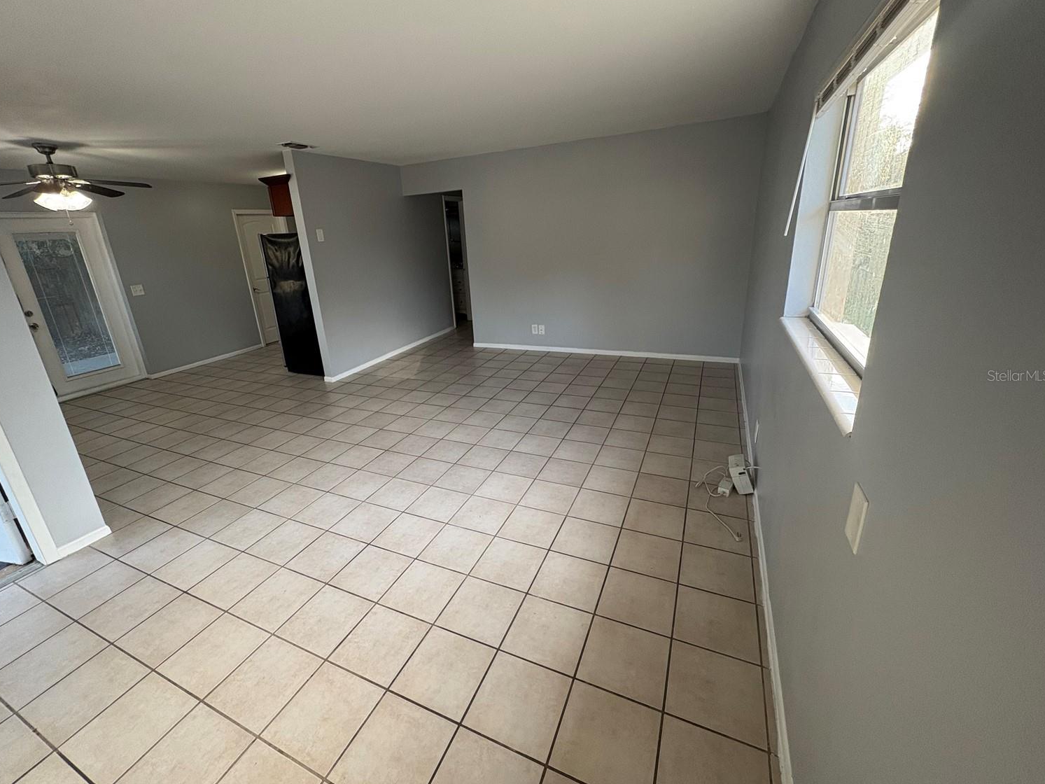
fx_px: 453
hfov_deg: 98.1
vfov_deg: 81.7
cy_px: 375
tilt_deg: -17.4
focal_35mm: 15
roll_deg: +4.1
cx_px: 493
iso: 200
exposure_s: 1/92
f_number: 2.2
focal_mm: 2.22
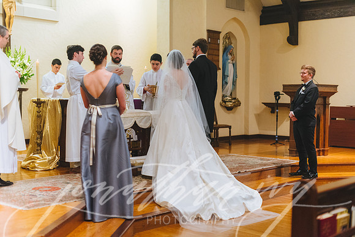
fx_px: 493
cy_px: 118
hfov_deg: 39.6
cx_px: 178
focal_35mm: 50
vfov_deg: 27.0
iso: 2000
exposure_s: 1/500
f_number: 2
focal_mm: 50
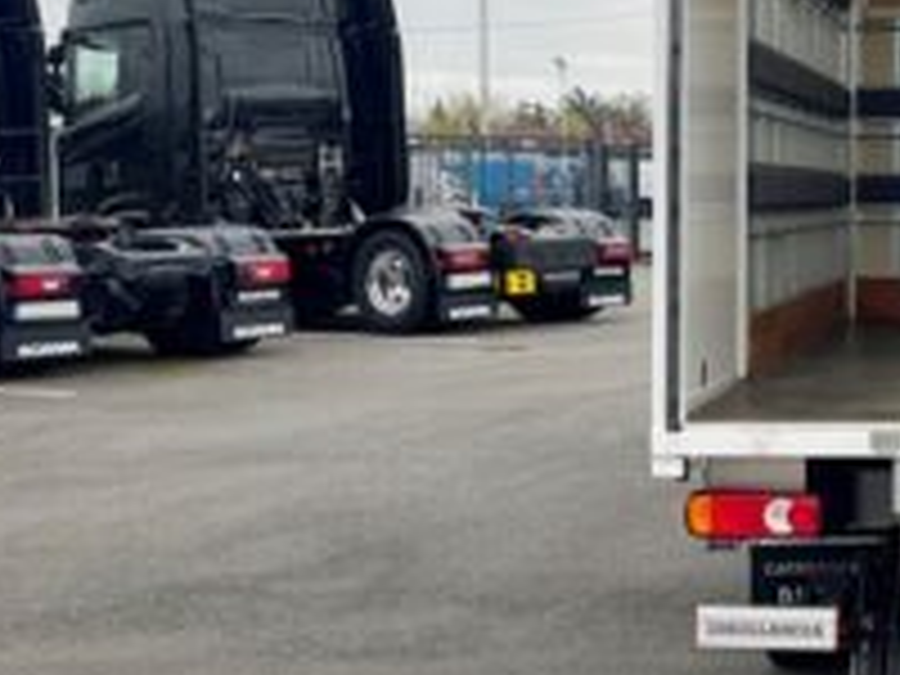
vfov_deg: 18.9
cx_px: 1030
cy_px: 238
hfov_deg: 23.3
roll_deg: +0.7
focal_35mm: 78
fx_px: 2028
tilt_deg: -0.2
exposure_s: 1/304
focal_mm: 4.2
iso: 32
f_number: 1.6
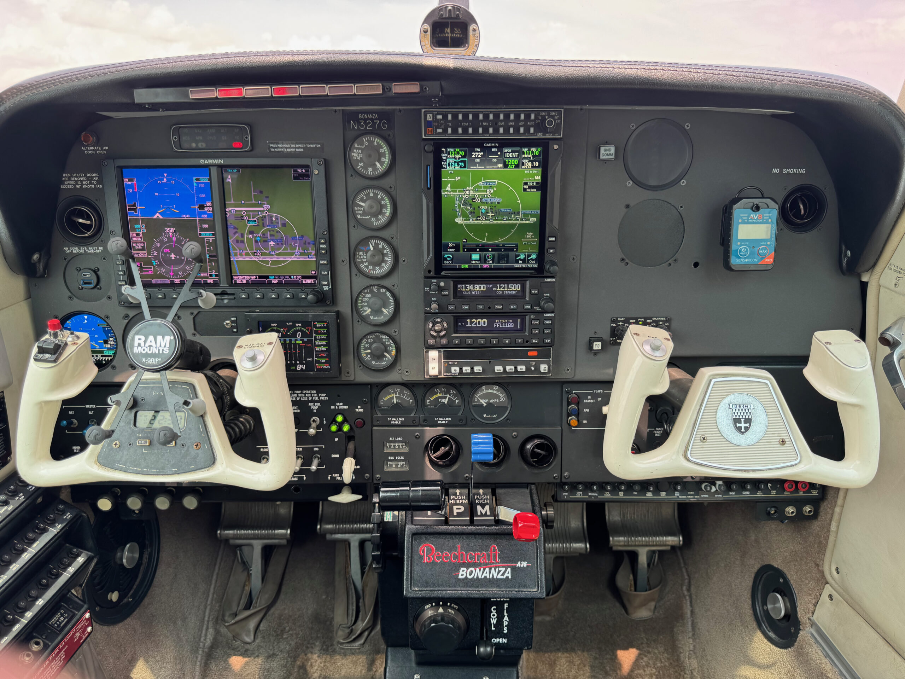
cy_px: 340
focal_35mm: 24
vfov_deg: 56.8
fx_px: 627
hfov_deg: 71.6
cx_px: 452
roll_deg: -1.8
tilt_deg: -15.5
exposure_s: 1/191
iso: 64
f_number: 1.78
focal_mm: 6.76
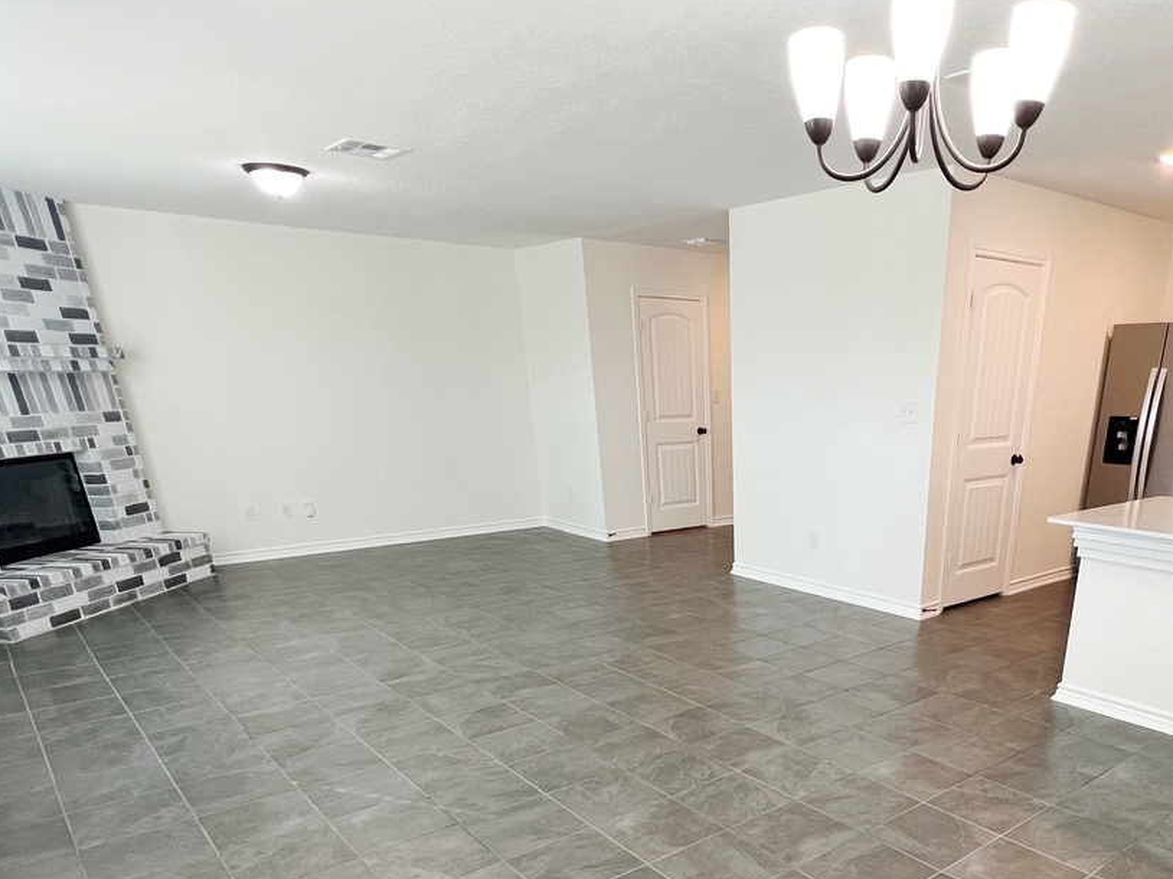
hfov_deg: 71.8
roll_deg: -0.9
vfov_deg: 52.5
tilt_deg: -25.9
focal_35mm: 23
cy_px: 774
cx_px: 780
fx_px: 779
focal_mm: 1.57
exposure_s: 1/120
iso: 200
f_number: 1.8
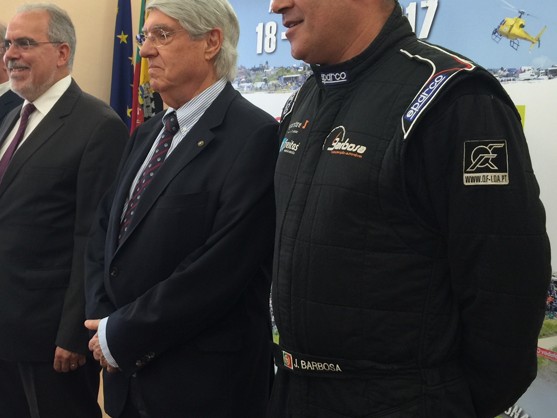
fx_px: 740
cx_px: 201
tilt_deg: -2.7
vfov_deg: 31.5
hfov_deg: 40.9
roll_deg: -1.9
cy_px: 173
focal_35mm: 46
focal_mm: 4.15
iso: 50
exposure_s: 1/17
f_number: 2.2
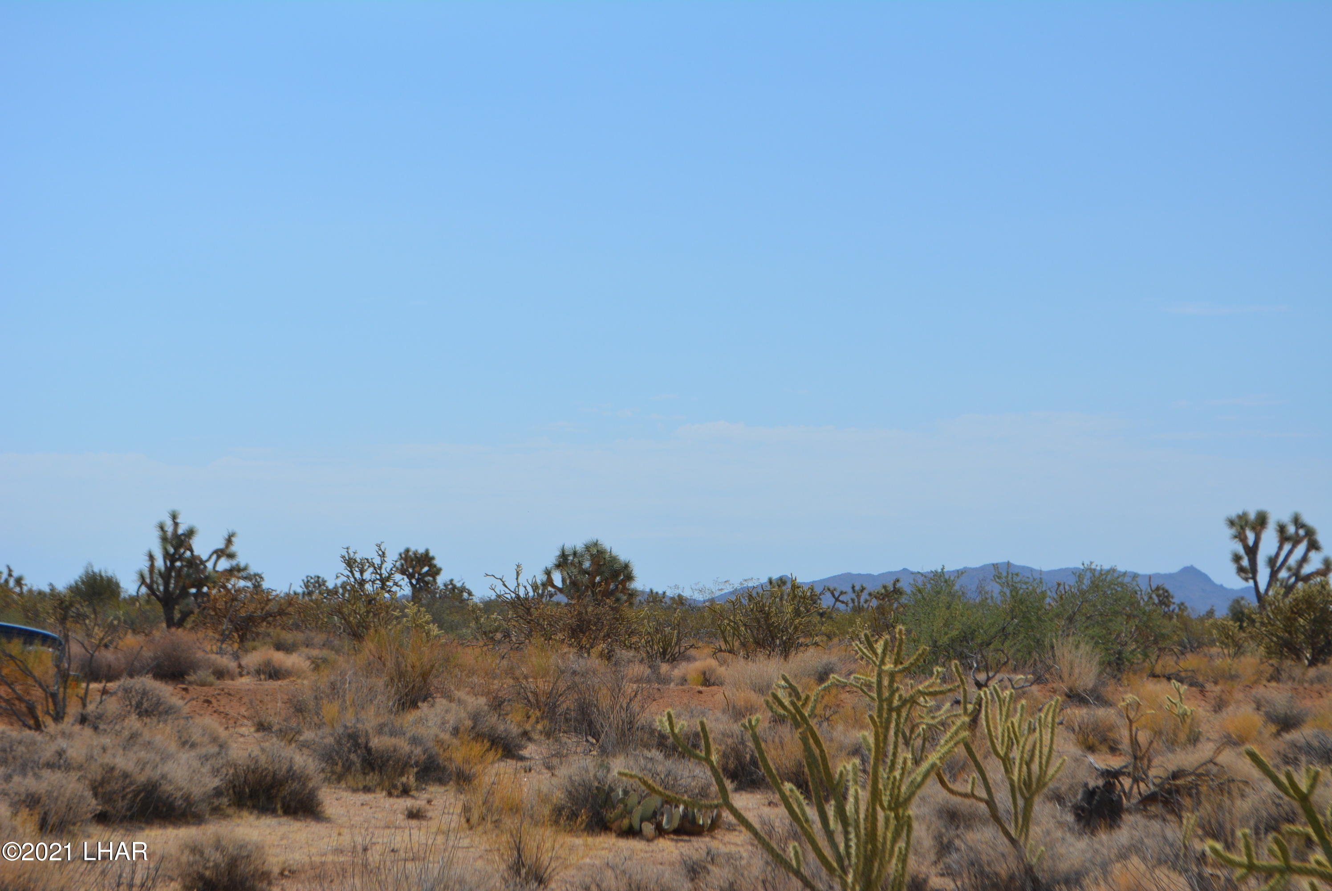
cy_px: 446
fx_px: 3055
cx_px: 666
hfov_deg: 24.6
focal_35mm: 82
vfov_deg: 16.6
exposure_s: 1/2000
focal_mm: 55
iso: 400
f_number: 8
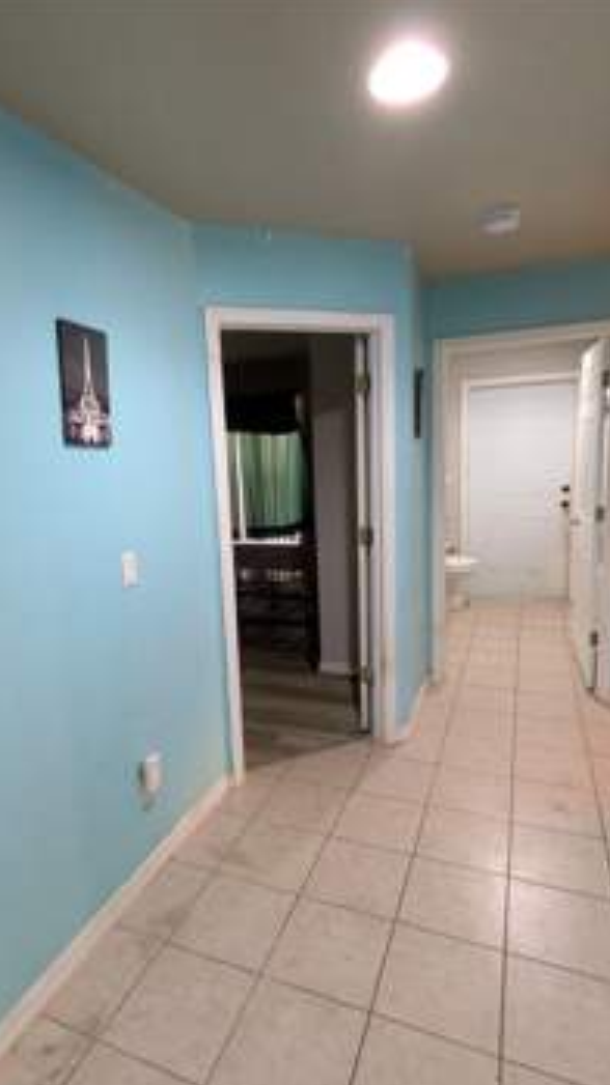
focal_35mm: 21
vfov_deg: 83.9
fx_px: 605
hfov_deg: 53.4
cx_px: 271
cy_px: 550
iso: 596
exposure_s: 1/40
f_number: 2.2
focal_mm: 1.85
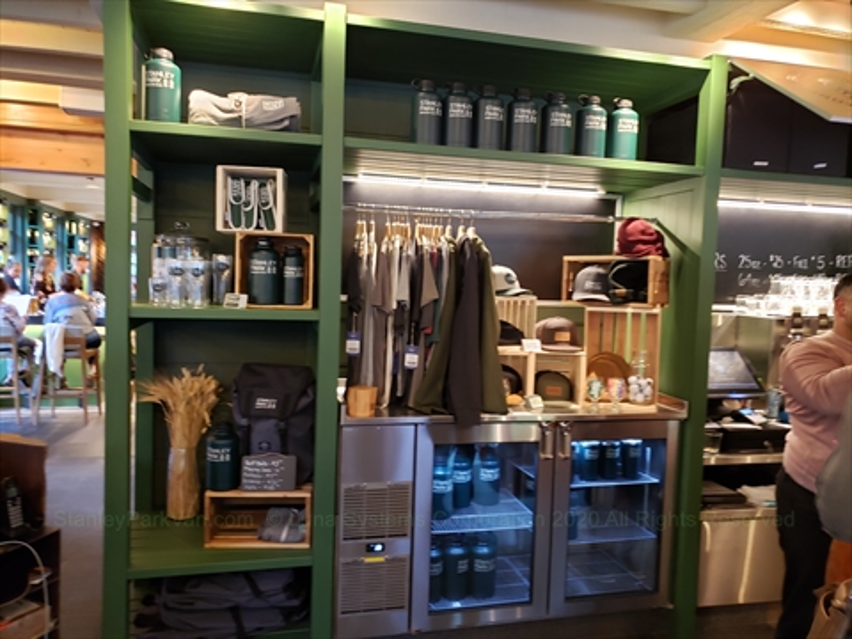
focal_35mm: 26
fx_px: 640
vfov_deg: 53.1
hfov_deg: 67.3
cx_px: 426
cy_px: 320
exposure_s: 1/24
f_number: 1.5
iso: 250
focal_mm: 4.3
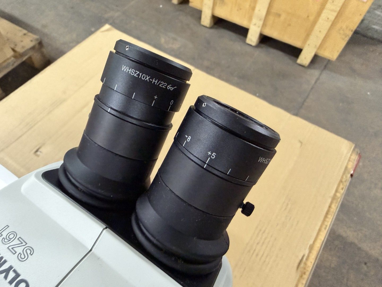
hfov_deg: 71.6
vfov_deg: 56.8
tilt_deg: -57.4
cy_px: 144
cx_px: 191
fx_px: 265
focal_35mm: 24
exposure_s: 1/50
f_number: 2.2
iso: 640
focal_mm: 2.22
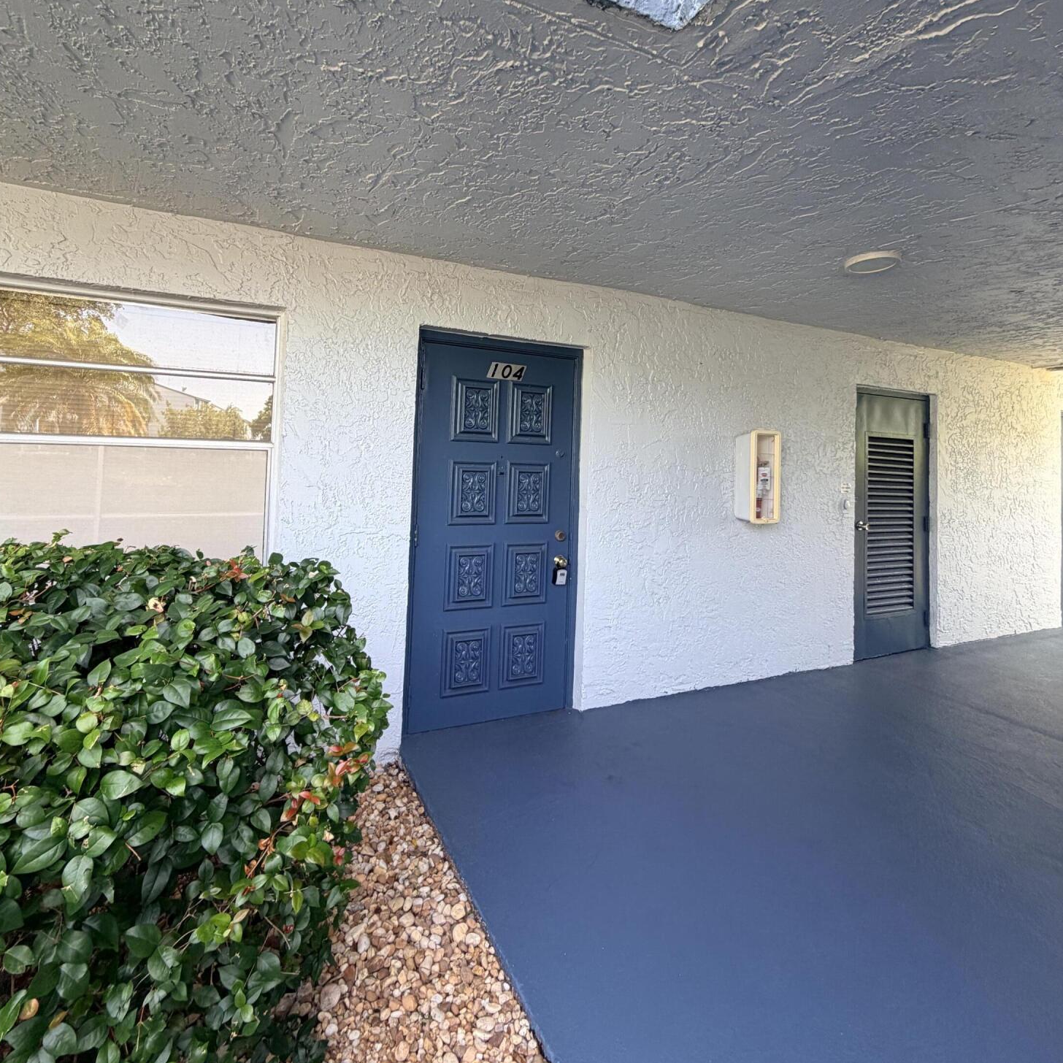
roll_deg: -1.6
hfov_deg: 84.0
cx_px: 518
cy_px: 437
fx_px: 591
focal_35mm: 17
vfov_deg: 83.2
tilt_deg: +2.1
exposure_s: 1/121
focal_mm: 2.22
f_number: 2.2
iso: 80
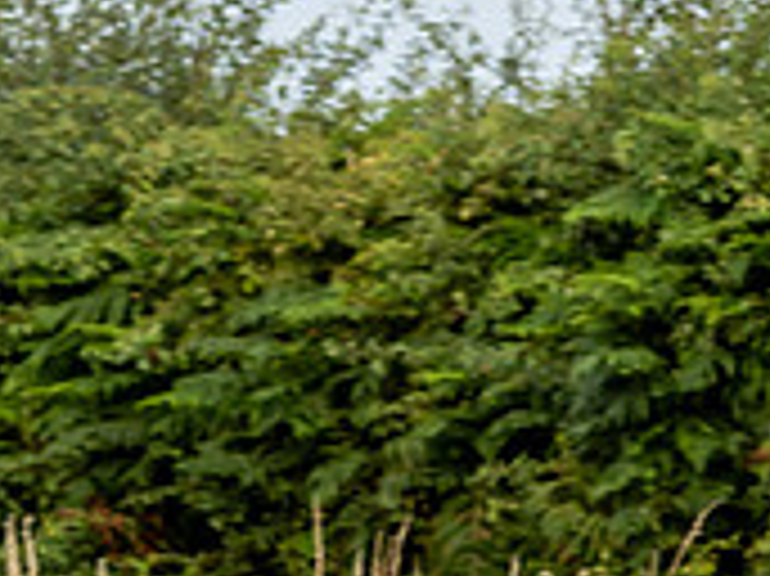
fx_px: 11848
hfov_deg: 3.7
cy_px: 683
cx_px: -445
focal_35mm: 533
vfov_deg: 2.8
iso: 125
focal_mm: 75
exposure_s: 1/640
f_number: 4
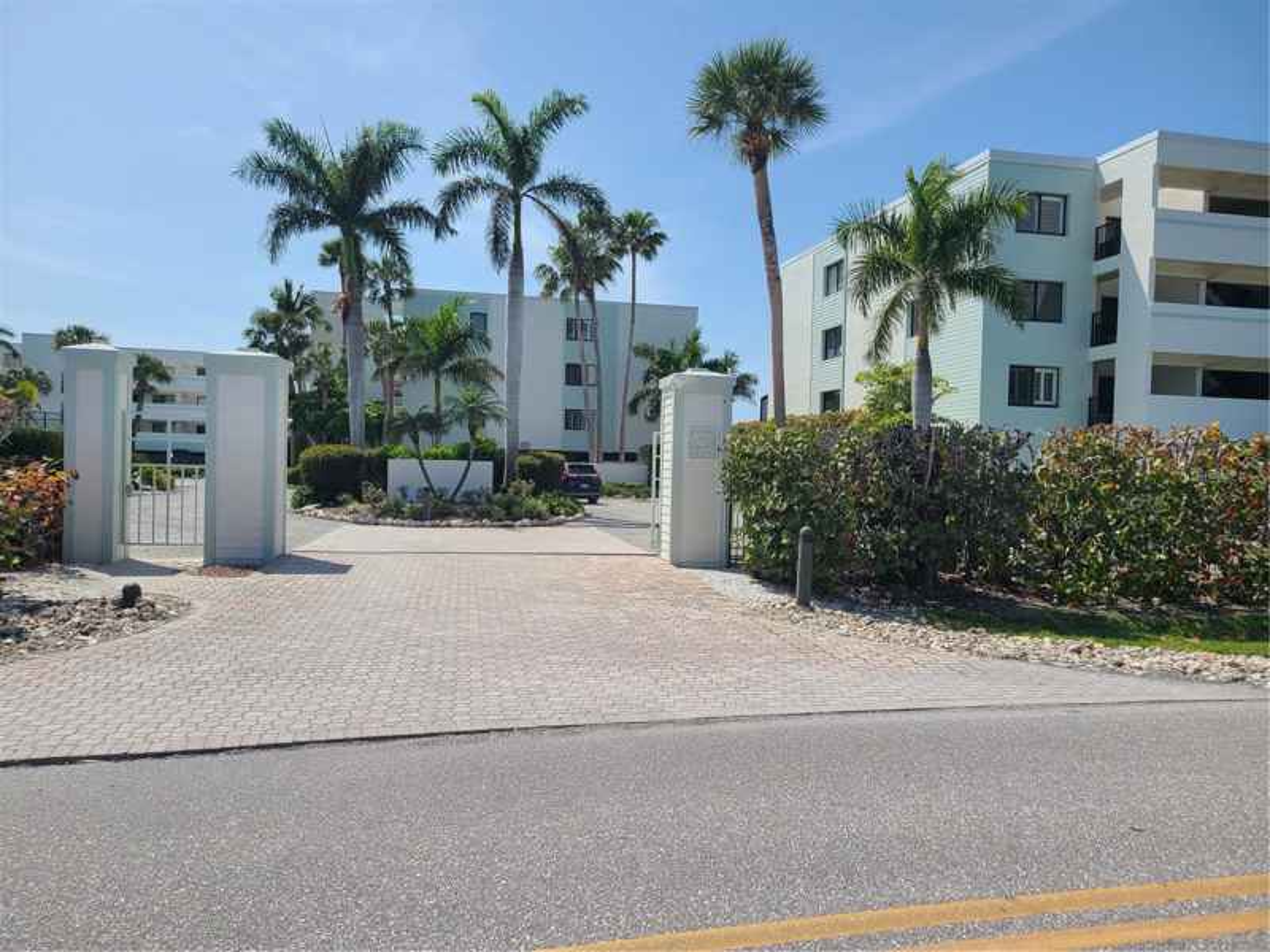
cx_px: 635
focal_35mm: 26
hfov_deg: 67.3
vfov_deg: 53.1
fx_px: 954
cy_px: 476
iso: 40
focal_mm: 5.4
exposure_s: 1/3282
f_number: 1.8
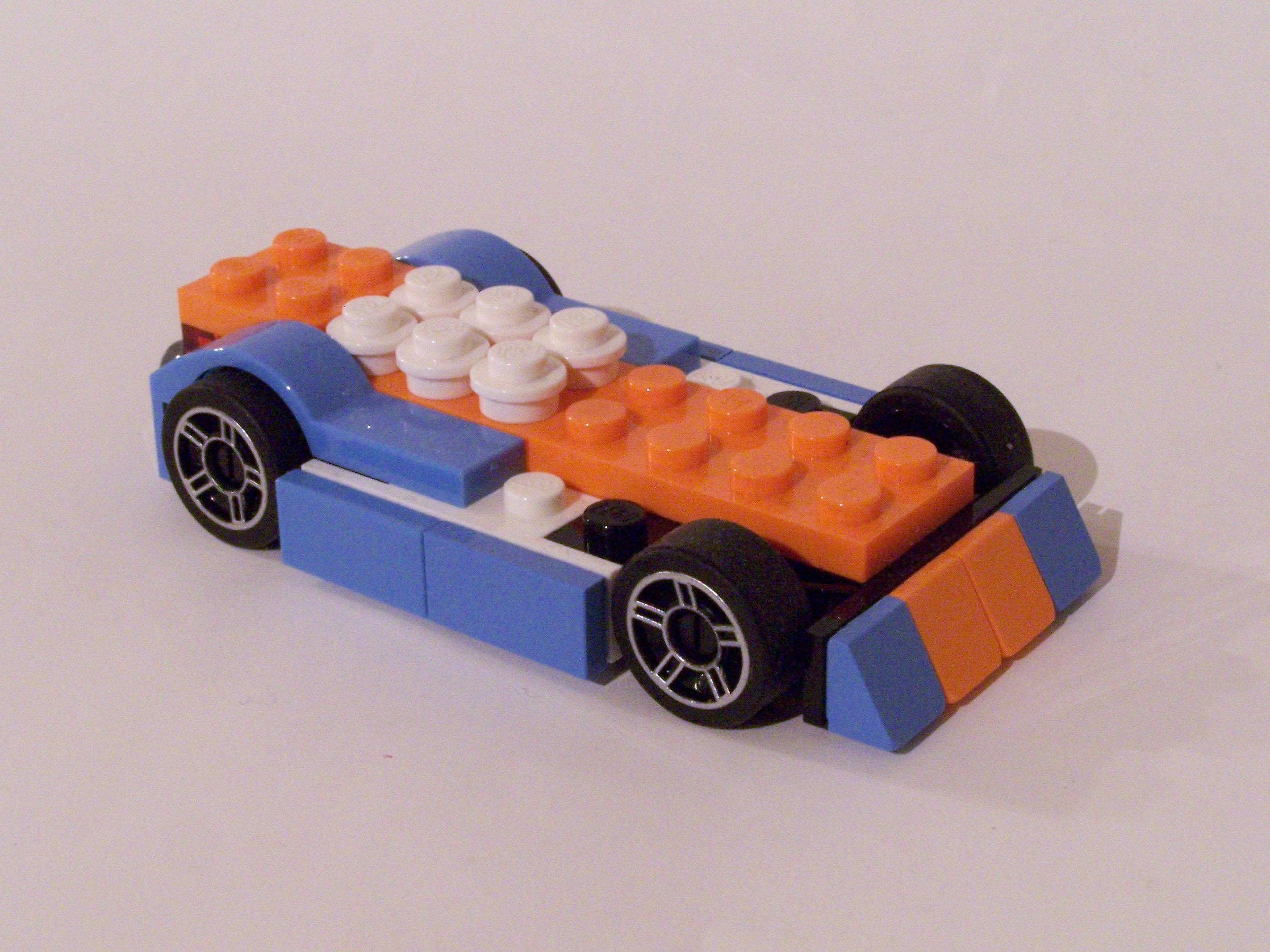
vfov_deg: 19.6
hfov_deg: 26.0
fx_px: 2752
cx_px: 635
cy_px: 476
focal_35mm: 75
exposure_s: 1/2
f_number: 8
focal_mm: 12.4
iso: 400
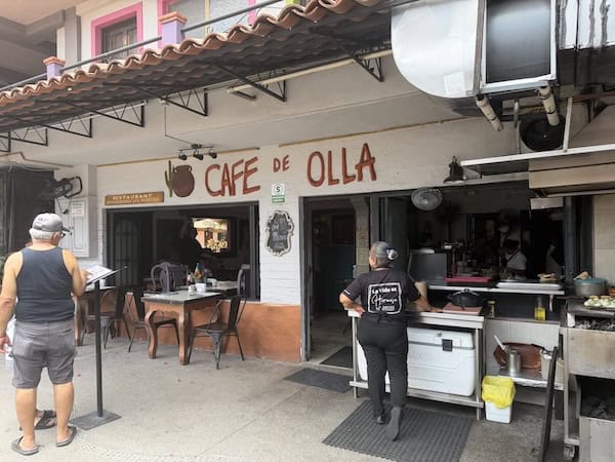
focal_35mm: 24
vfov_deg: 56.8
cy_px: 231
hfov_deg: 71.6
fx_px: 426
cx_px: 308
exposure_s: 1/728
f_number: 1.8
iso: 100
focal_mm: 6.8
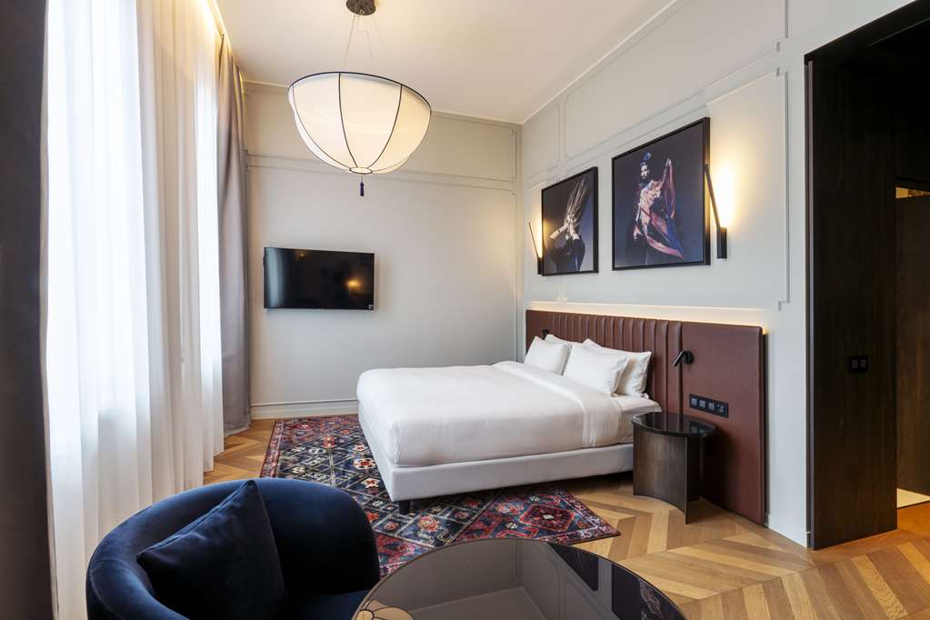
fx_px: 439
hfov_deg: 93.3
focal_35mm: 17
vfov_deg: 70.4
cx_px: 465
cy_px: 310
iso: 200
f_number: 16
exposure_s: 1/2.5
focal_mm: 17
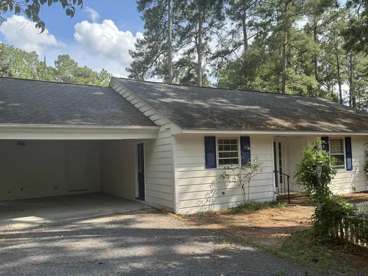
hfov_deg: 63.4
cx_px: 172
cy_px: 143
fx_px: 298
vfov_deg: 49.7
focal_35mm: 28
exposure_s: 1/1215
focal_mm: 6.76
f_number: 1.78
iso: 80
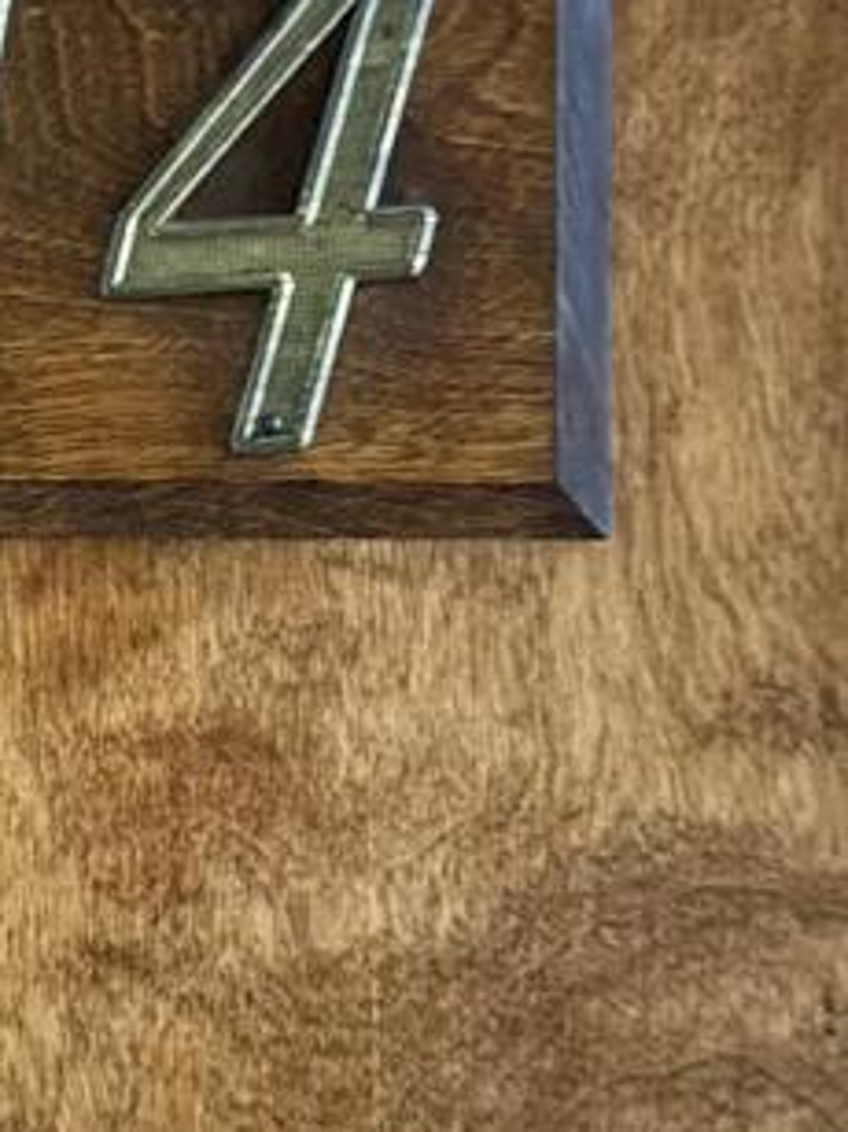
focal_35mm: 80
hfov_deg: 17.7
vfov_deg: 24.4
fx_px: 2615
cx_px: -96
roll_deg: +0.3
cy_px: 472
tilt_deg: +0.3
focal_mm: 6.76
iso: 2000
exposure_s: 1/9
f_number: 1.78
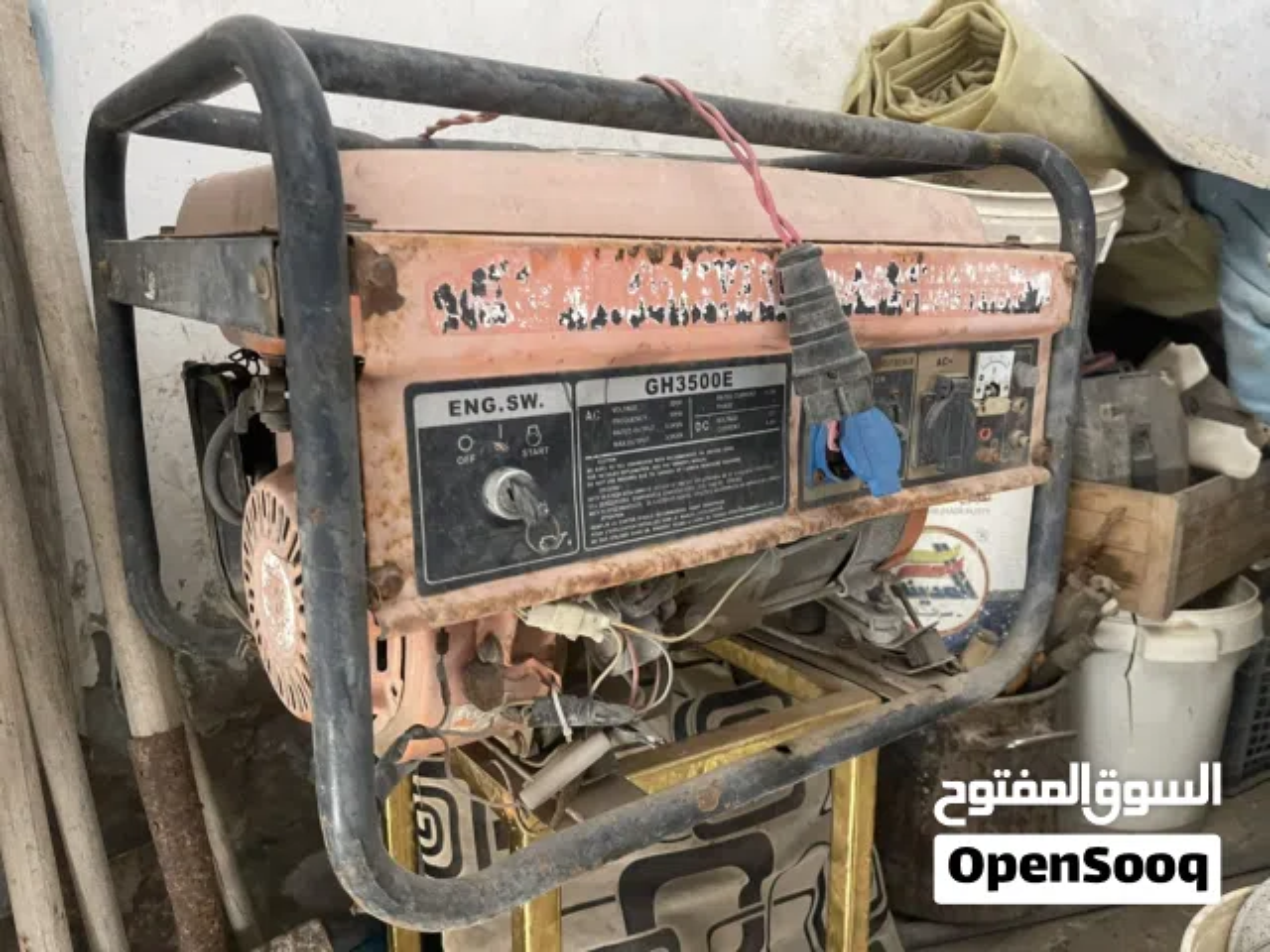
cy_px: 476
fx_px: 917
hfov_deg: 69.4
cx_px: 635
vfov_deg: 54.9
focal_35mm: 25
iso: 640
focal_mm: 5.1
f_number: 1.6
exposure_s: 1/40
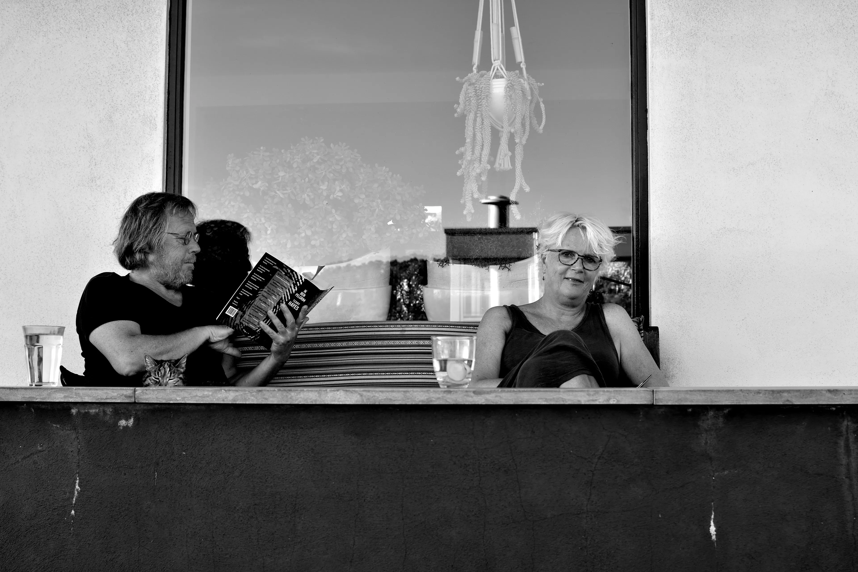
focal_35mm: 52
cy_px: 286
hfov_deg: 37.9
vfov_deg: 25.8
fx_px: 1251
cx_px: 429
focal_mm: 35
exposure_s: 1/100
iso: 125
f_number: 5.6
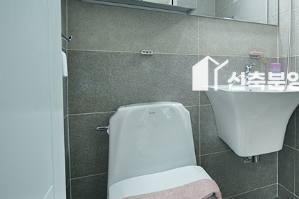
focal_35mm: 28
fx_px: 232
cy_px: 71
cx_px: 278
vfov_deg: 45.8
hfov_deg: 55.3
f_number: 5.6
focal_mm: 10
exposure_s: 1/50
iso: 800
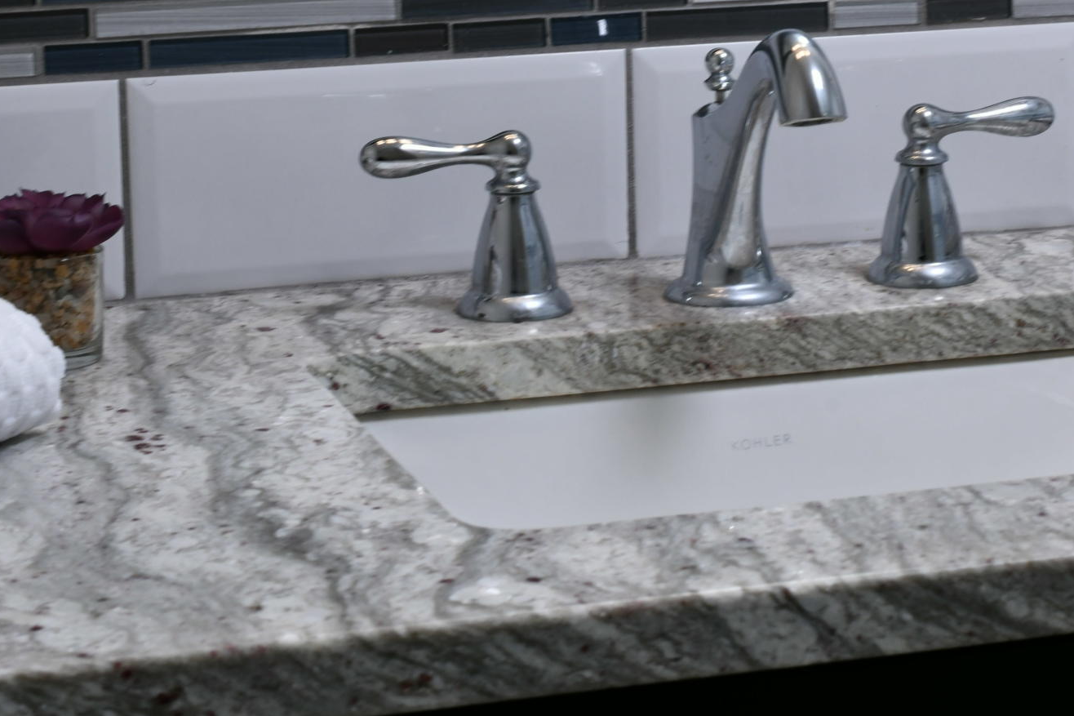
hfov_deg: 17.9
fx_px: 3400
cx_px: 748
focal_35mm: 114
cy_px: 19
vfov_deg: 11.9
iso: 640
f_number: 11
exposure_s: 1/50
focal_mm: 50
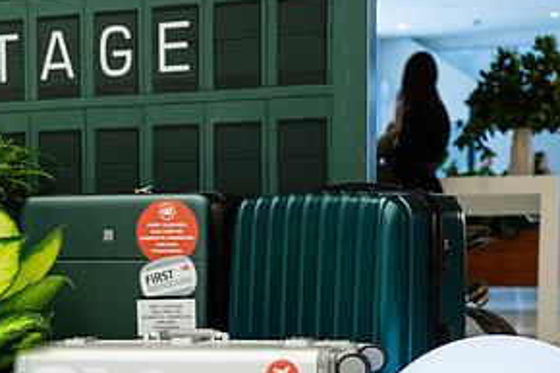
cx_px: 76
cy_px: 372
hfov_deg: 23.9
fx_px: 1290
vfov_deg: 16.1
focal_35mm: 83
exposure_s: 1/160
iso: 500
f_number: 3.2
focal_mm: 39
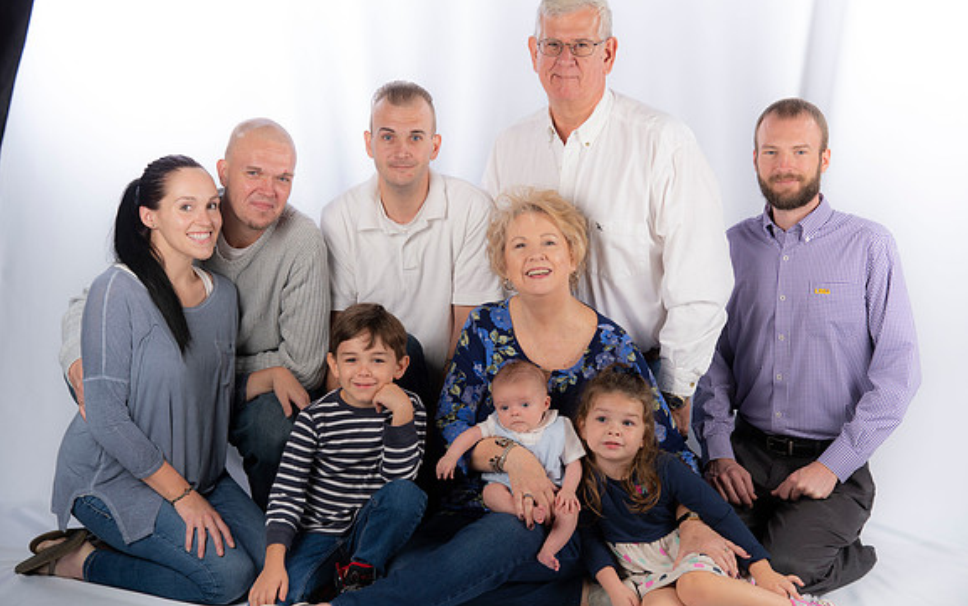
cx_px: 521
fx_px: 2032
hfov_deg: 26.8
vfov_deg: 17.0
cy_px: 301
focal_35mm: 77
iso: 100
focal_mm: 70
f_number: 5.6
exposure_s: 1/200
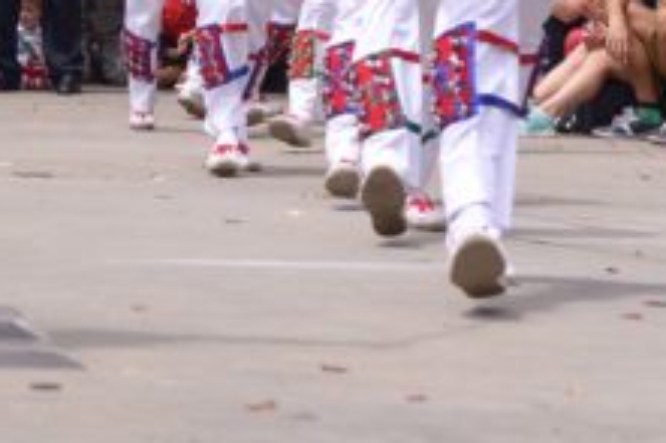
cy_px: -110
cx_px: -256
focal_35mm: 232
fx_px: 4289
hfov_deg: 8.7
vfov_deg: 5.9
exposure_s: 1/6400
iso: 400
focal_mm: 50
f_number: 3.5
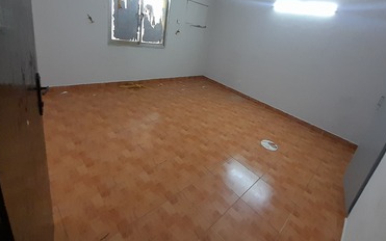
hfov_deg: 94.0
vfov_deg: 66.7
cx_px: 213
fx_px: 179
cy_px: 87
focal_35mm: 17
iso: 160
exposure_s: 1/50
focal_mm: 1.13
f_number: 2.2
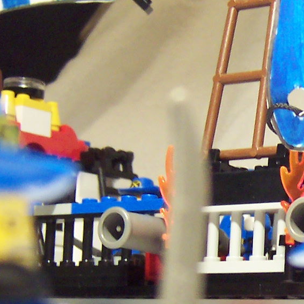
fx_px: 1133
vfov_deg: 15.2
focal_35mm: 114
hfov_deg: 14.7
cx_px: 378
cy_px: 255
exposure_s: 1/10
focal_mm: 5.6
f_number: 2.8
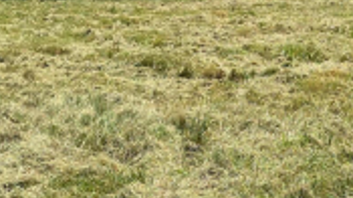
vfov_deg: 11.2
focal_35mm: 108
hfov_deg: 19.6
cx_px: 275
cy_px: 55
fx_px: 1010
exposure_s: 1/2513
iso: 50
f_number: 1.6
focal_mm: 5.1
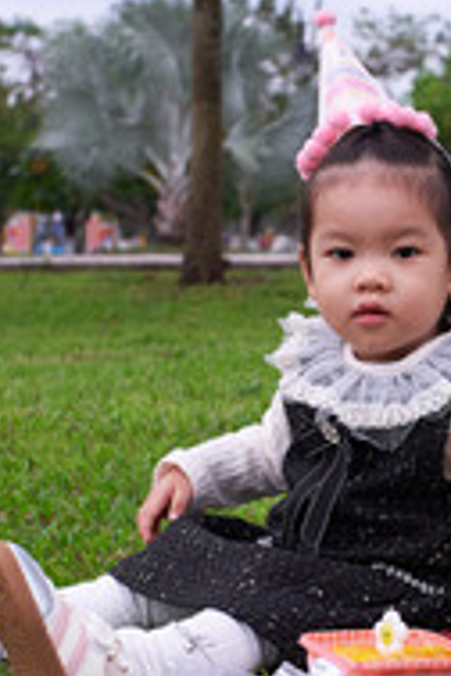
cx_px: 374
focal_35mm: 140
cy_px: 383
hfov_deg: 9.8
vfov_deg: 14.6
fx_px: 2631
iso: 400
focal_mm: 35
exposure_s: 1/320
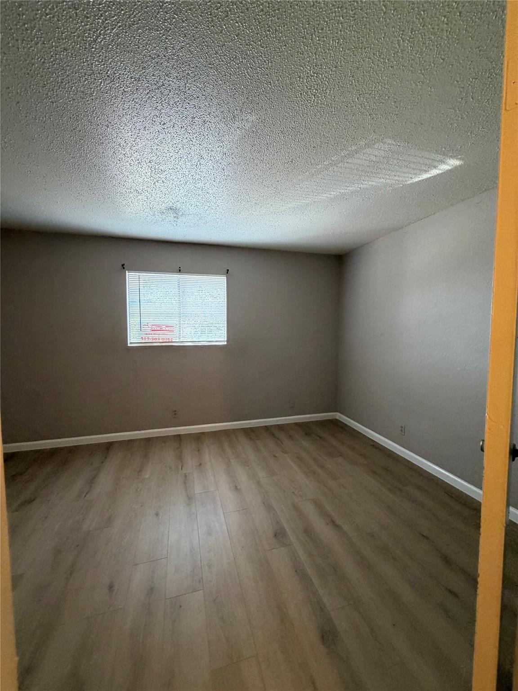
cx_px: 259
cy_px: 346
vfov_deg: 102.1
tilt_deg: -4.3
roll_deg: -0.1
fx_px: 279
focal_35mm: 14
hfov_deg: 85.7
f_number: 2.2
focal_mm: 2.22
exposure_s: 1/60
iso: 200
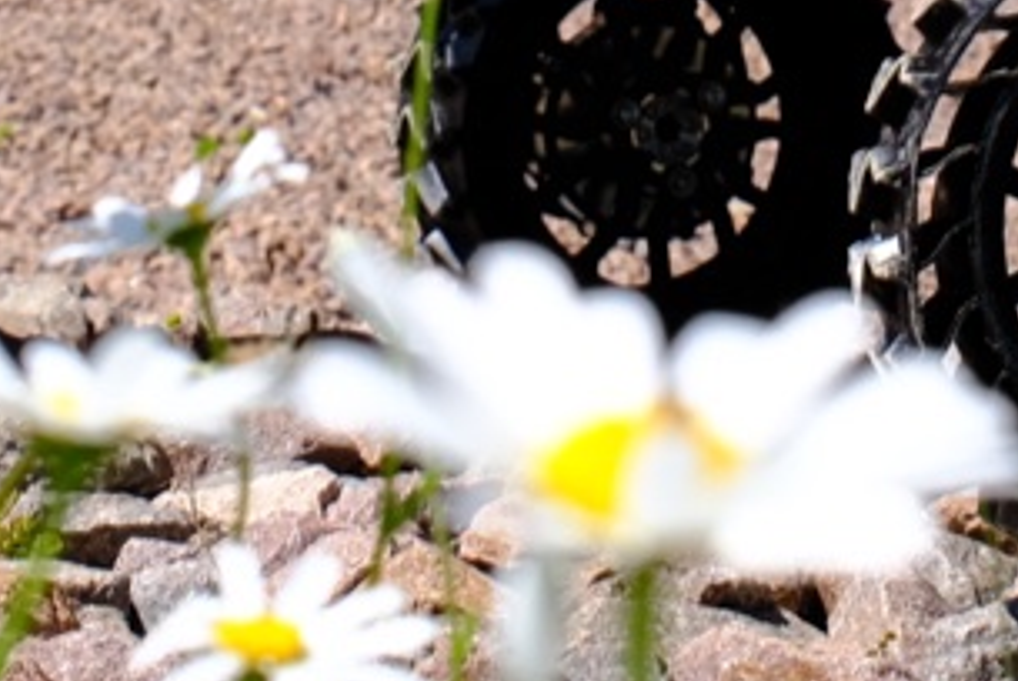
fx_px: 6227
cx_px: 668
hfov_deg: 9.3
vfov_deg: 6.1
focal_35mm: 220
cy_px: -688
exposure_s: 1/125
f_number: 6.4
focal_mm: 28.3
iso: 160
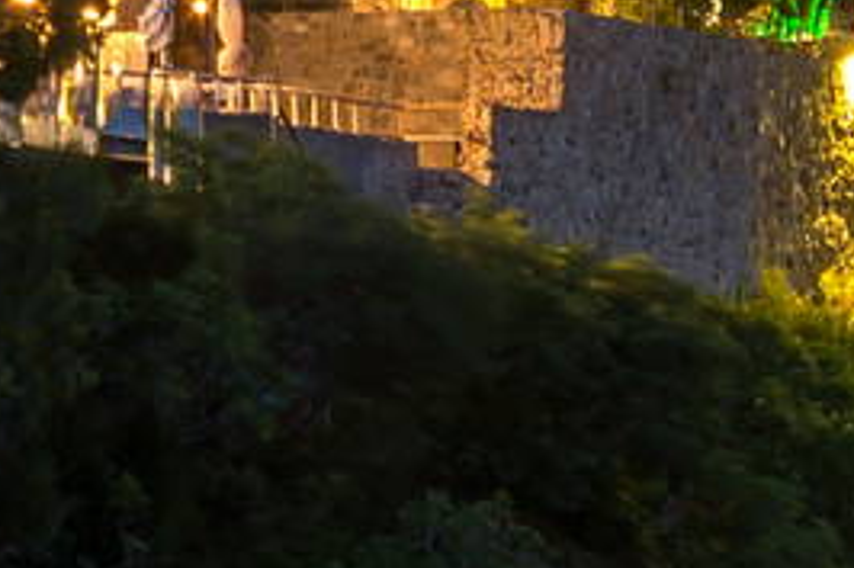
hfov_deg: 7.9
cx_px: 822
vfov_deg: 5.2
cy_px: 834
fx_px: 6164
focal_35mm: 260
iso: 50
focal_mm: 24
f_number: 7.1
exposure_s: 30
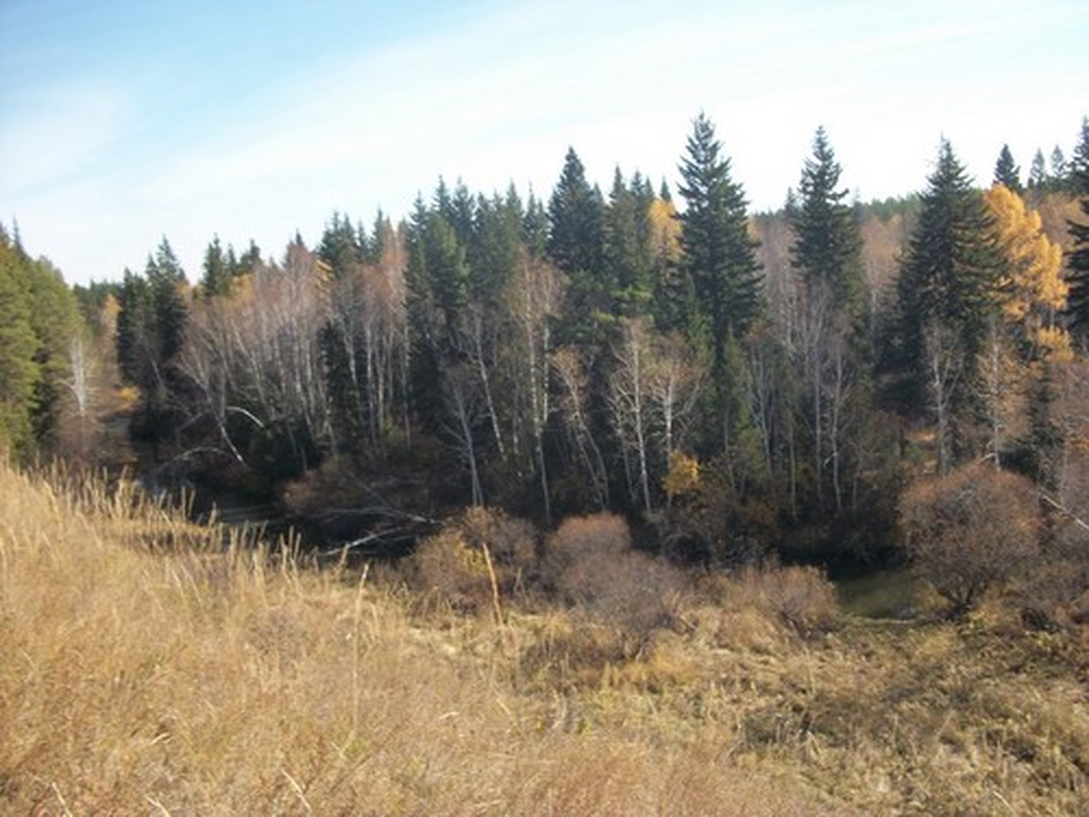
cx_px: 544
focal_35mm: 32
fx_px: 1007
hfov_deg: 56.8
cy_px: 408
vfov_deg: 44.2
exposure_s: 1/80
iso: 80
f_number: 8.8
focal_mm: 5.7
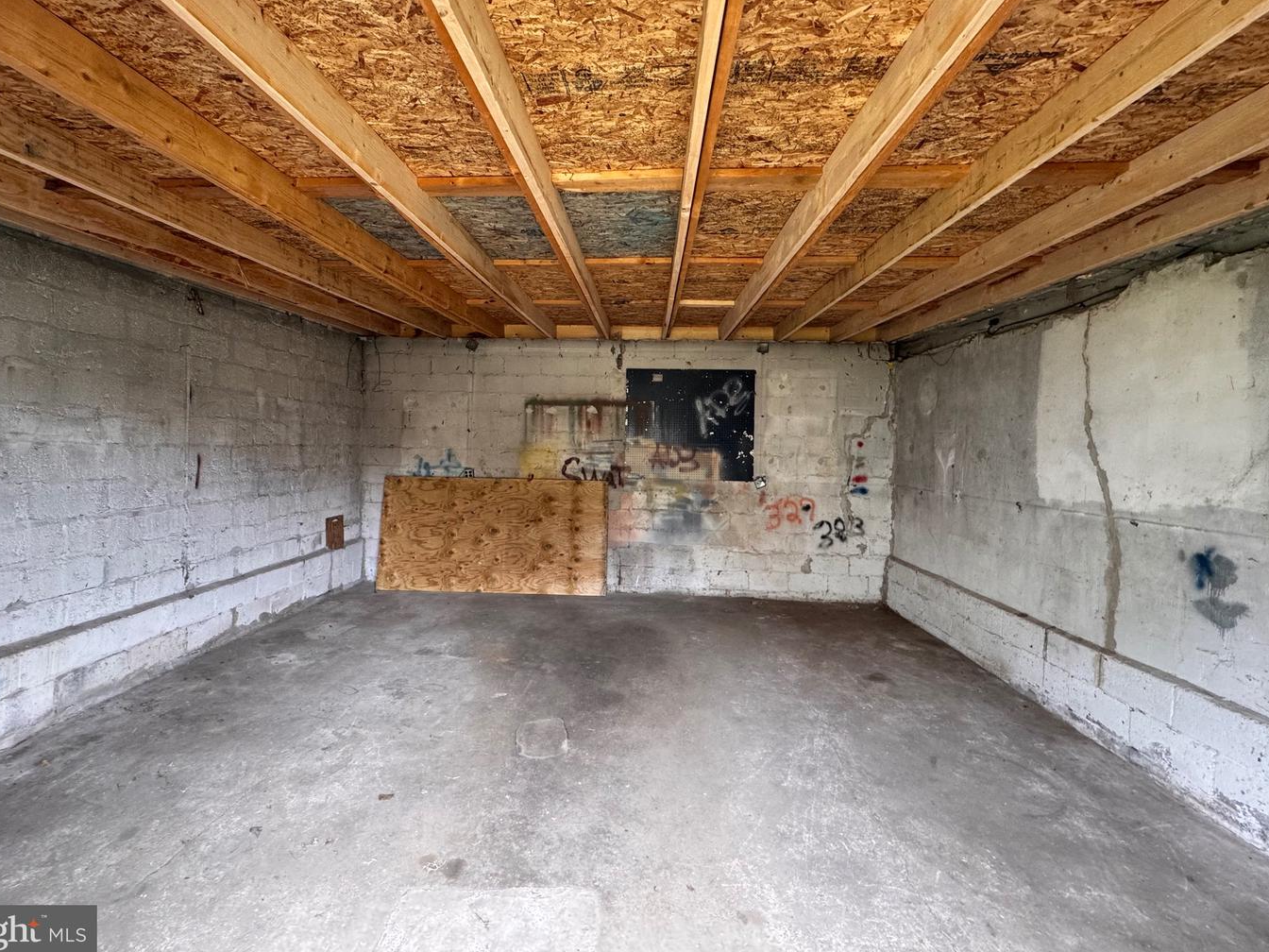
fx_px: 550
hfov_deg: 98.1
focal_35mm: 15
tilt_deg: +0.3
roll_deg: -1.5
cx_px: 611
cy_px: 450
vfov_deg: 81.7
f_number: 2.2
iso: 200
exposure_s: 1/99
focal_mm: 2.22
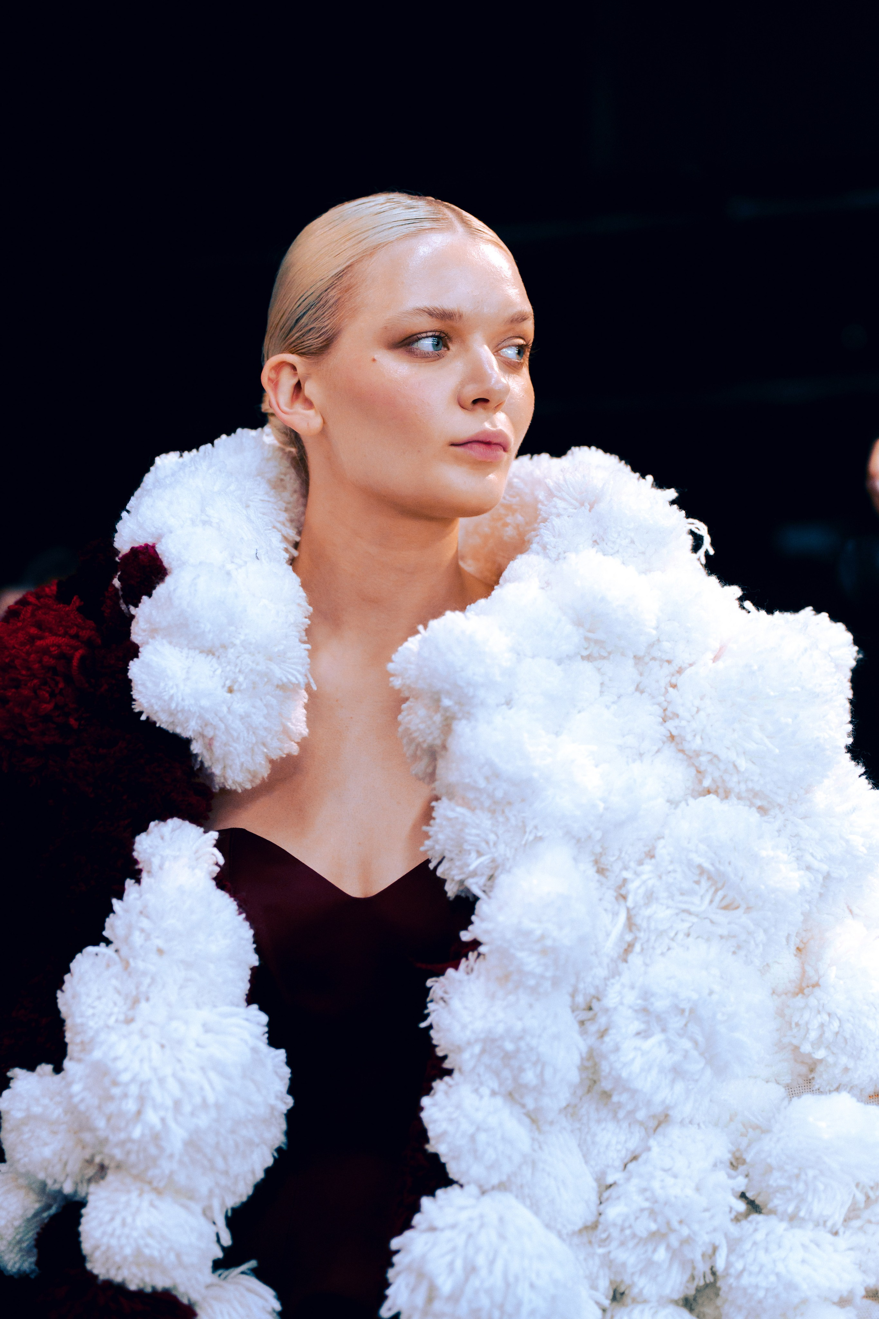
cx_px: 440
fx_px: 3076
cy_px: 660
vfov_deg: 24.2
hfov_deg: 16.3
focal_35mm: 84
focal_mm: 84
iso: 1000
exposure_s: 1/250
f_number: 2.8
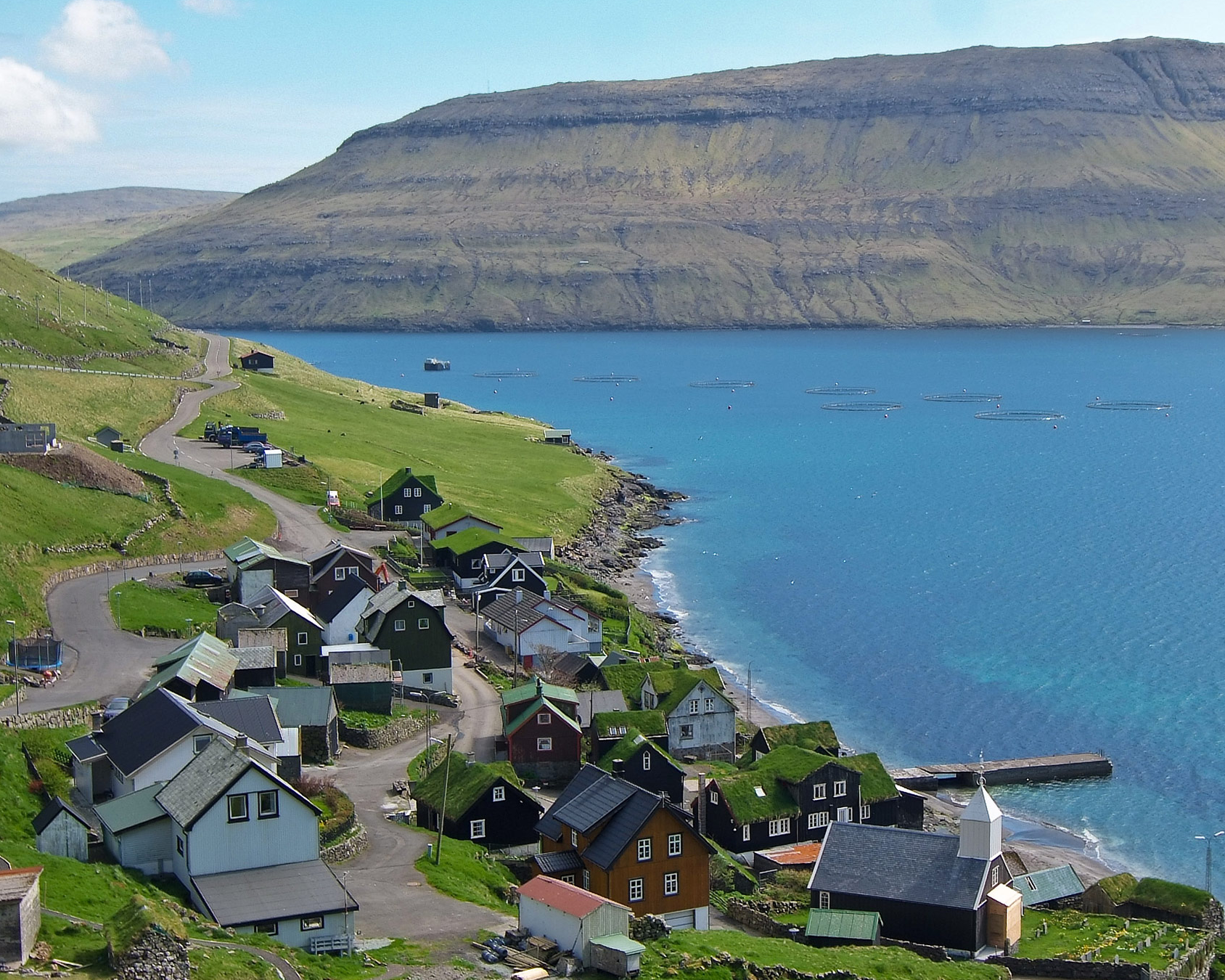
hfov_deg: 44.7
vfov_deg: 36.5
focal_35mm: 41
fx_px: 1486
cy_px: 491
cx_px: 528
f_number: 5.6
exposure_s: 1/400
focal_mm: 24
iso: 100
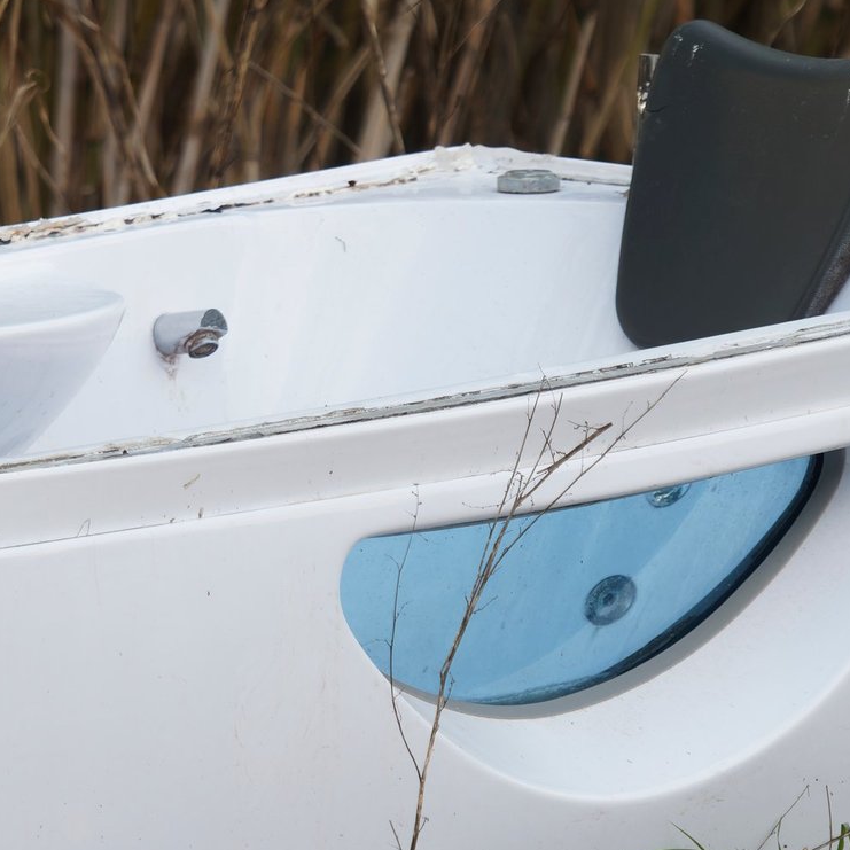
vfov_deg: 3.2
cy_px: 509
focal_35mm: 550
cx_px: 178
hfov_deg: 3.2
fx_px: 15280
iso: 200
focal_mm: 120
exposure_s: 1/250
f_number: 4
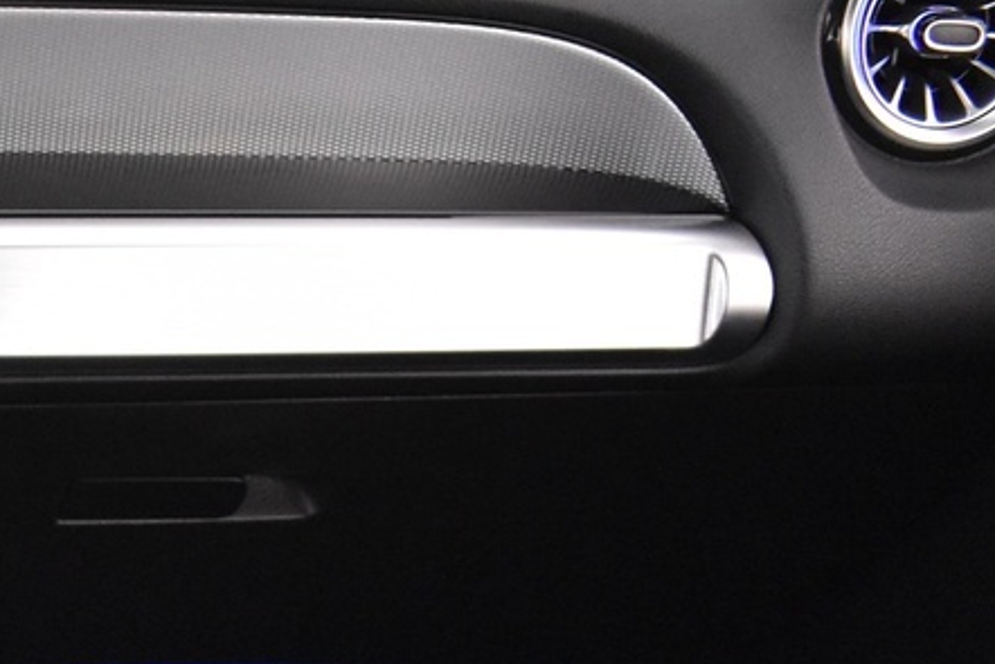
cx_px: -565
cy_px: 930
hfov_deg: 18.0
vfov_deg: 13.2
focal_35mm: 99
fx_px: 2737
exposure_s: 1/15
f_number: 3.5
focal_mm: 18
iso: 3200
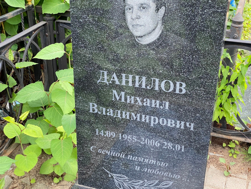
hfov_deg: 36.8
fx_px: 377
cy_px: 94
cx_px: 126
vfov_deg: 28.0
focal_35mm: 52
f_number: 2
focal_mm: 6
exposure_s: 1/122
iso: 25
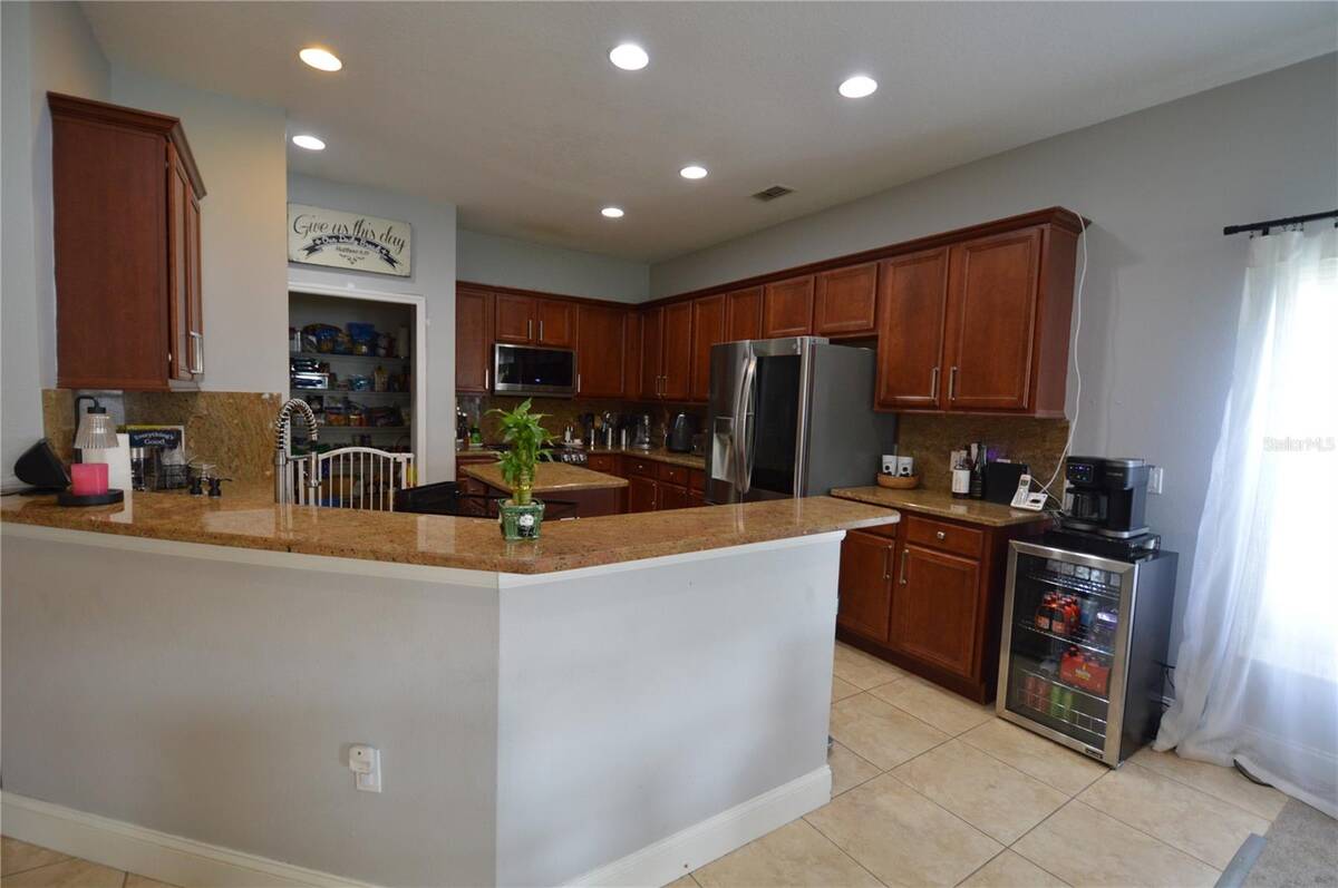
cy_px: 444
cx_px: 669
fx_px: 557
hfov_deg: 100.5
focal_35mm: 15
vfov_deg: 77.2
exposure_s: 1/60
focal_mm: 10
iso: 560
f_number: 3.5
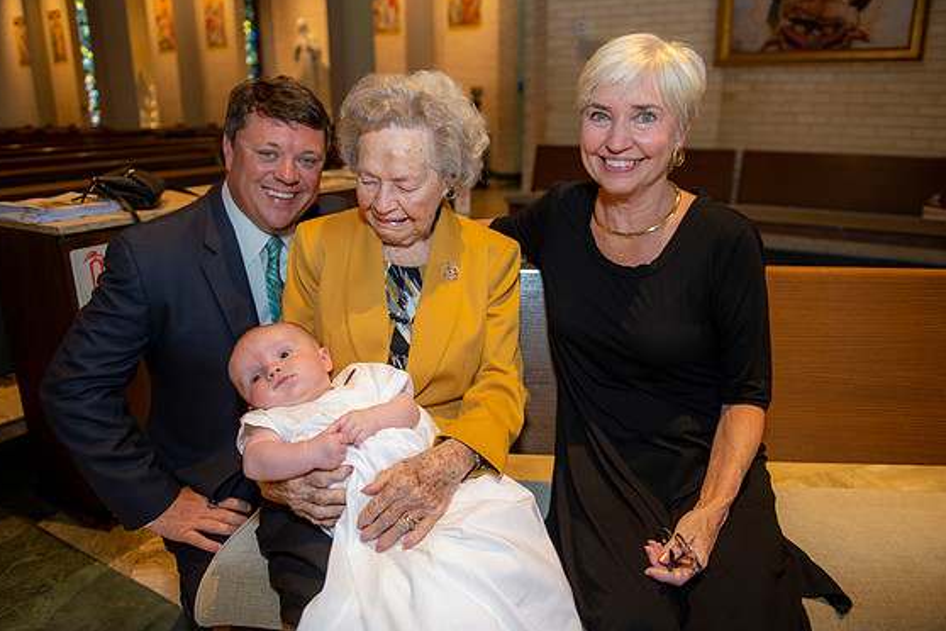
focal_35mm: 27
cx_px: 466
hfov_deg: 67.4
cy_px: 309
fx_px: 709
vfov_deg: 47.9
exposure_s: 1/100
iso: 900
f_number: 2.8
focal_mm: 26
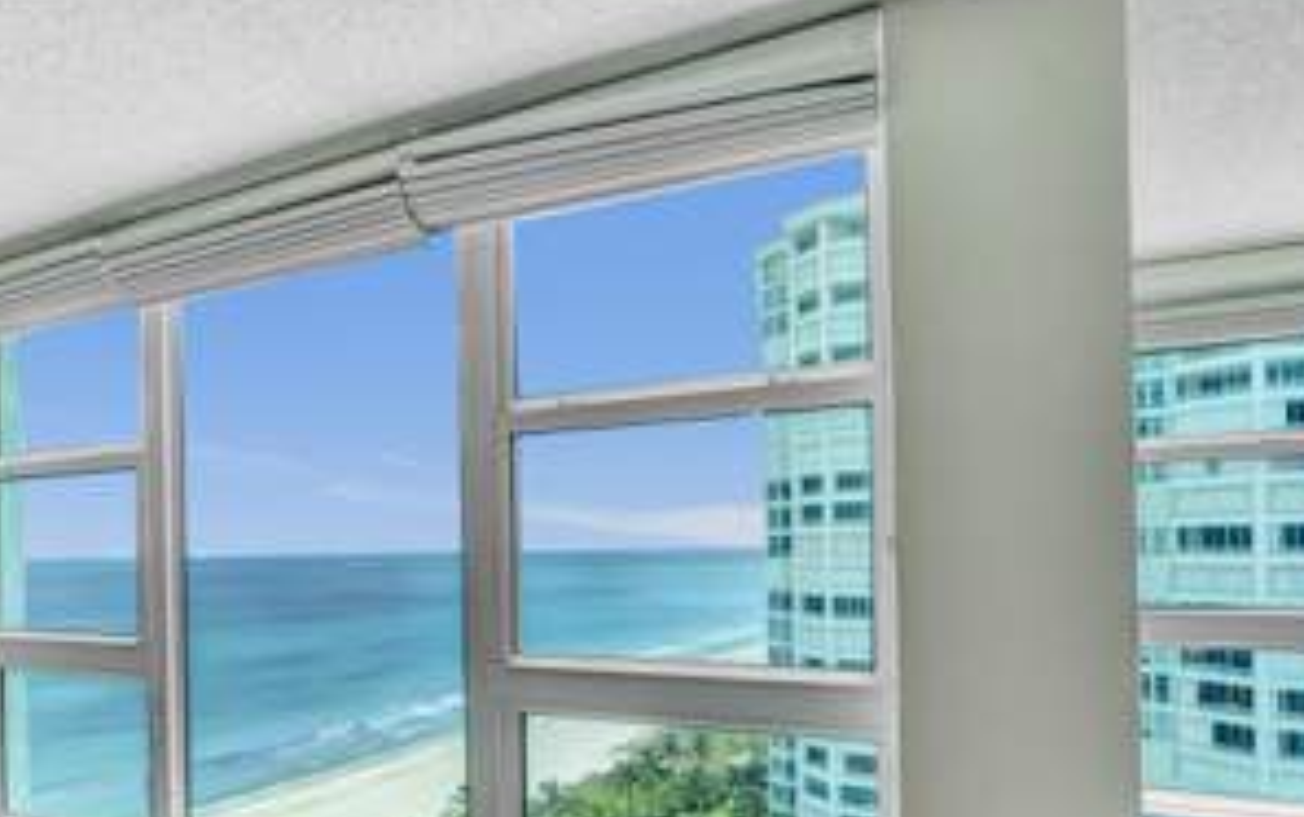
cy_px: 567
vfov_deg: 51.7
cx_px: 452
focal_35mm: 23
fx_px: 818
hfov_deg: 75.1
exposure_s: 1/500
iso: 1250
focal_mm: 14
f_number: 5.6
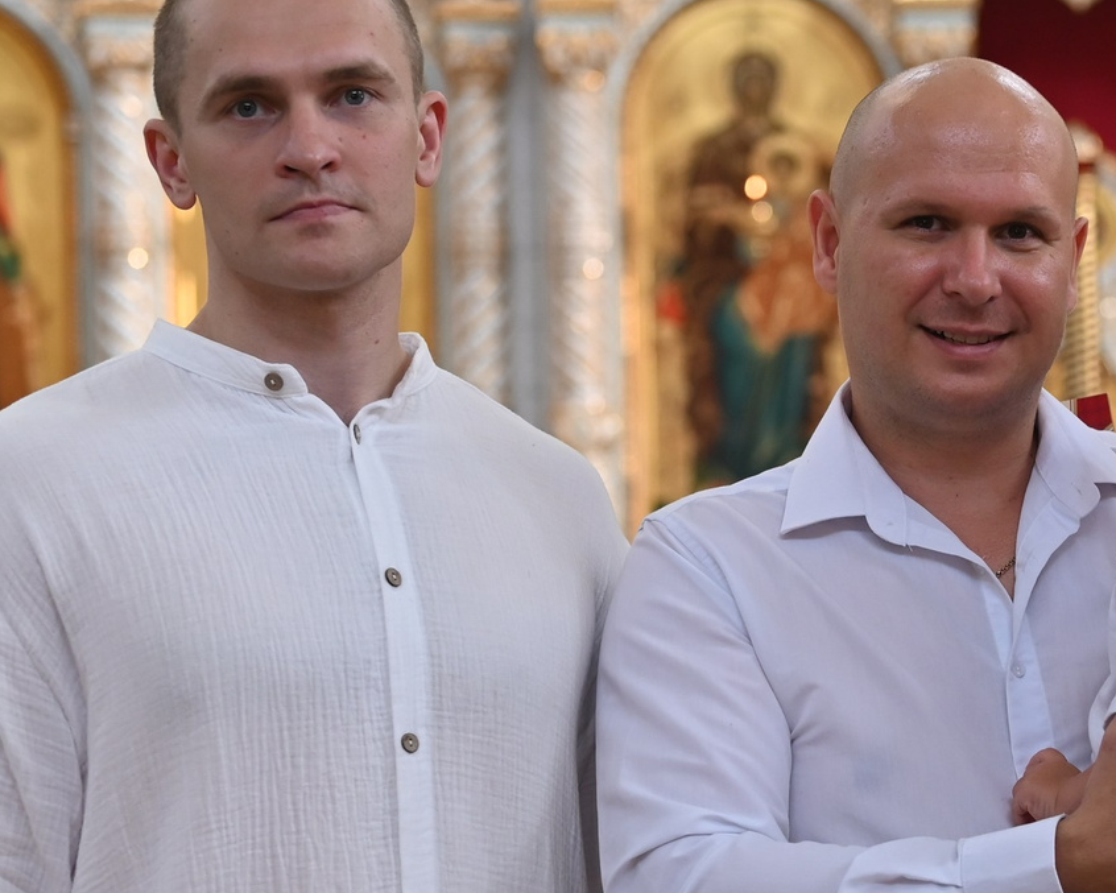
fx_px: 4691
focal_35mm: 142
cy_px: 756
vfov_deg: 10.8
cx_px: 1070
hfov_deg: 13.4
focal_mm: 50
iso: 560
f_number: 2.8
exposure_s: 1/125
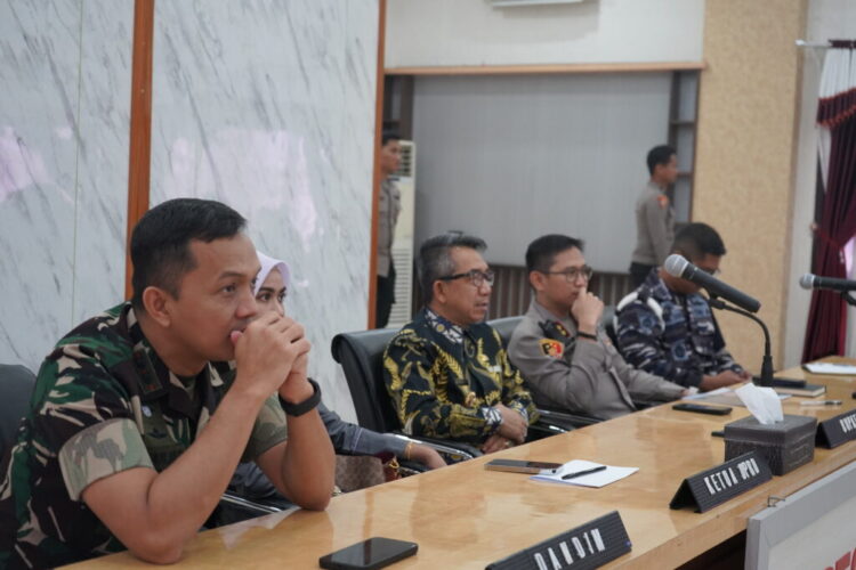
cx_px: 428
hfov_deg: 38.2
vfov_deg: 26.0
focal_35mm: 52
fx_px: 1236
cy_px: 285
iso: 5000
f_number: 4.5
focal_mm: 52
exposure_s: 1/160
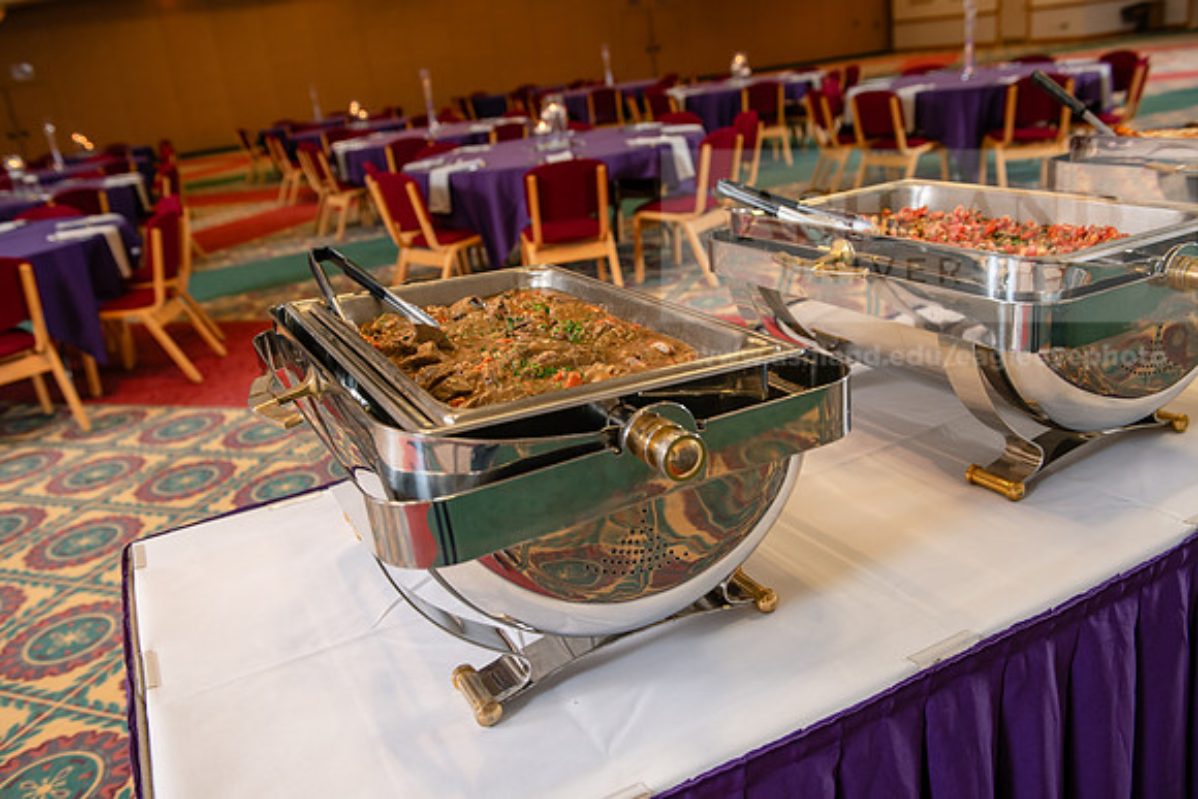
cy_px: 400
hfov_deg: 63.6
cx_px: 599
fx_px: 965
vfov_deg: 45.0
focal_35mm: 29
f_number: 4
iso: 400
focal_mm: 29
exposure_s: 1/125
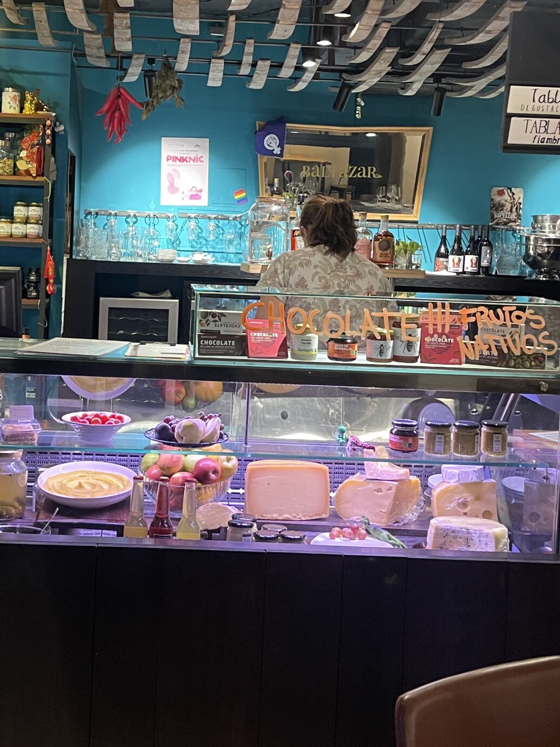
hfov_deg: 30.0
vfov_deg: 39.4
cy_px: 283
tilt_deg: -4.2
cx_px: 173
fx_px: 1036
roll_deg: -2.4
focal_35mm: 48
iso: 500
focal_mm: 5.1
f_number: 1.6
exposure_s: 1/50
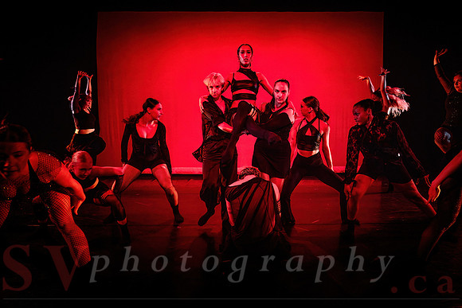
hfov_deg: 73.0
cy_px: 154
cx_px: 231
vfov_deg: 52.5
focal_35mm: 24
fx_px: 312
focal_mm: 24
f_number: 2.8
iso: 5000
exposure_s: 1/300
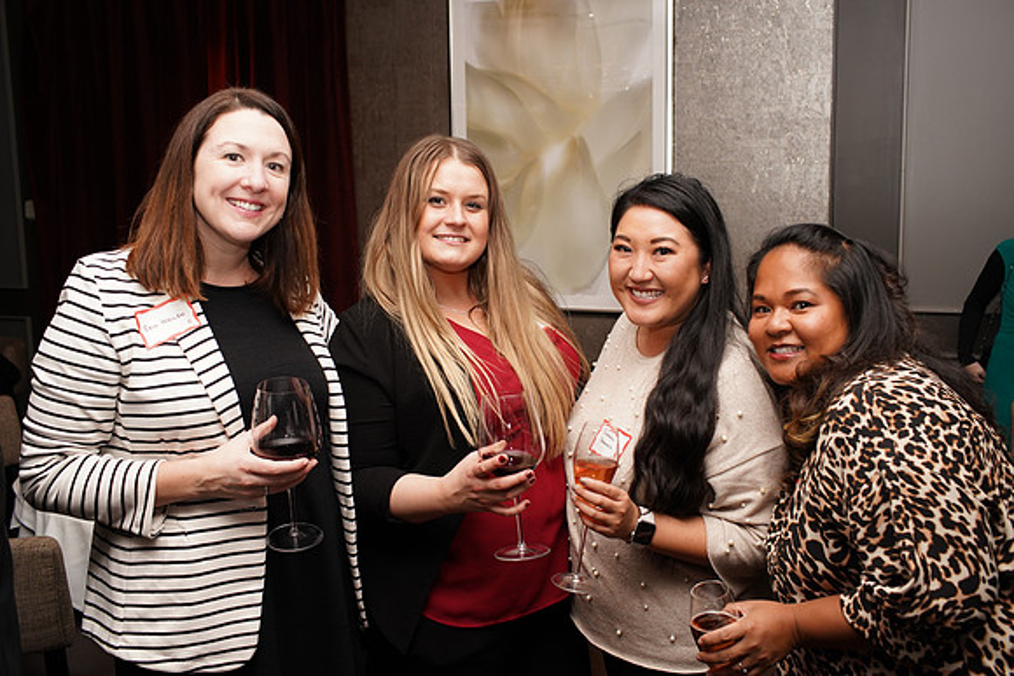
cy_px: 338
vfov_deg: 37.9
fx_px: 986
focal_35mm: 35
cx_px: 507
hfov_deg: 54.4
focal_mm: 35
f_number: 5
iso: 1000
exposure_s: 1/100
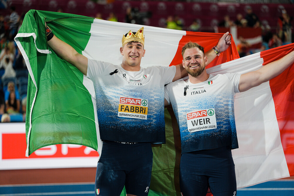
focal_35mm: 82
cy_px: 98
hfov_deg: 24.8
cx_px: 147
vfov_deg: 16.7
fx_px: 670
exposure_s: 1/1250
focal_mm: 82
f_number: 2
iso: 1000
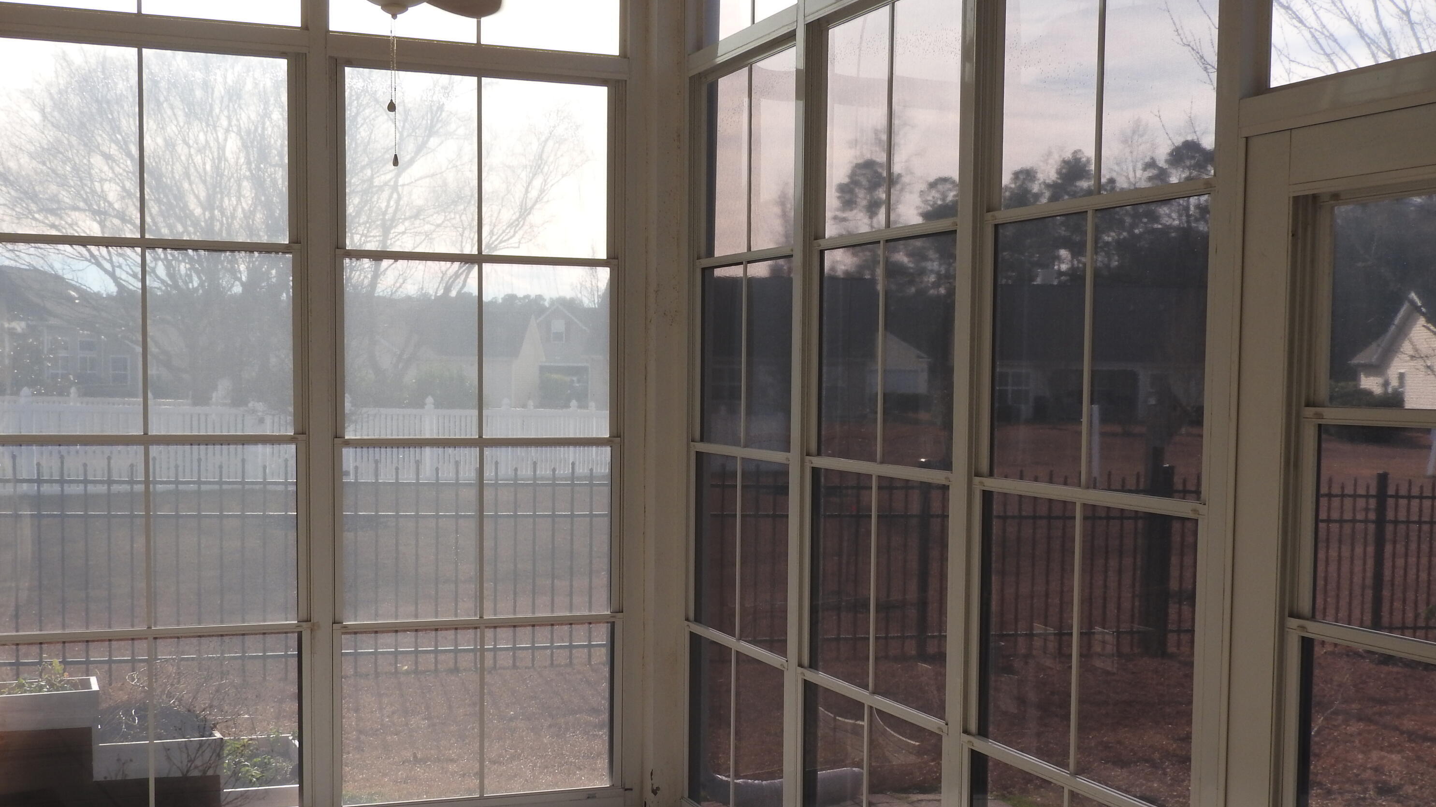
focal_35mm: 44
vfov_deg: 27.0
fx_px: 1675
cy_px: 500
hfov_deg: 46.4
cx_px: 717
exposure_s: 1/125
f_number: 3.8
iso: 100
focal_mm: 7.2
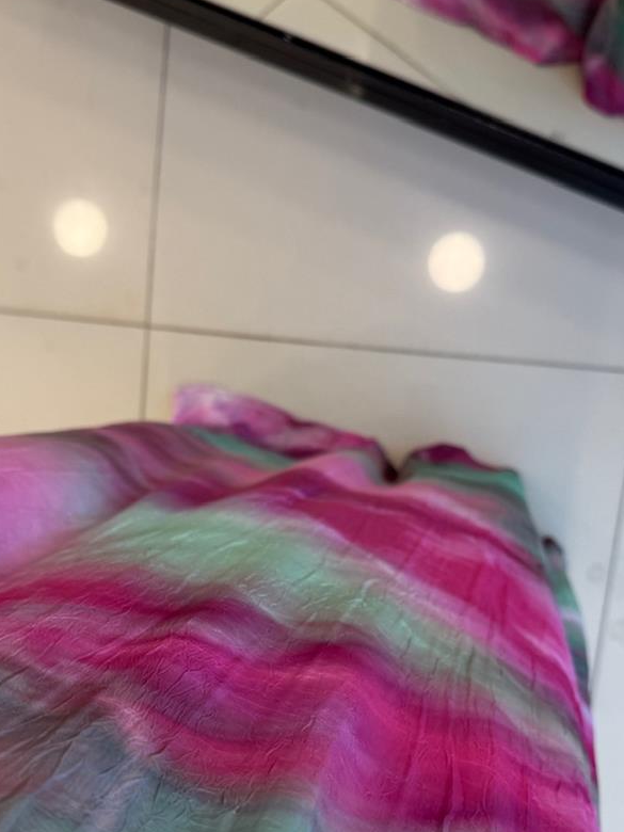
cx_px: 306
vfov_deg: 44.8
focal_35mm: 41
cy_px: 582
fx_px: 985
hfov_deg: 35.1
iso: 50
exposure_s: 1/121
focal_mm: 6.76
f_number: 1.78
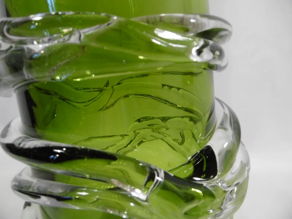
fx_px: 202
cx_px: 146
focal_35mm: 24
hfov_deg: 71.6
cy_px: 110
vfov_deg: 56.8
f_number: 3.1
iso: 400
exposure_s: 1/50
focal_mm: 4.3
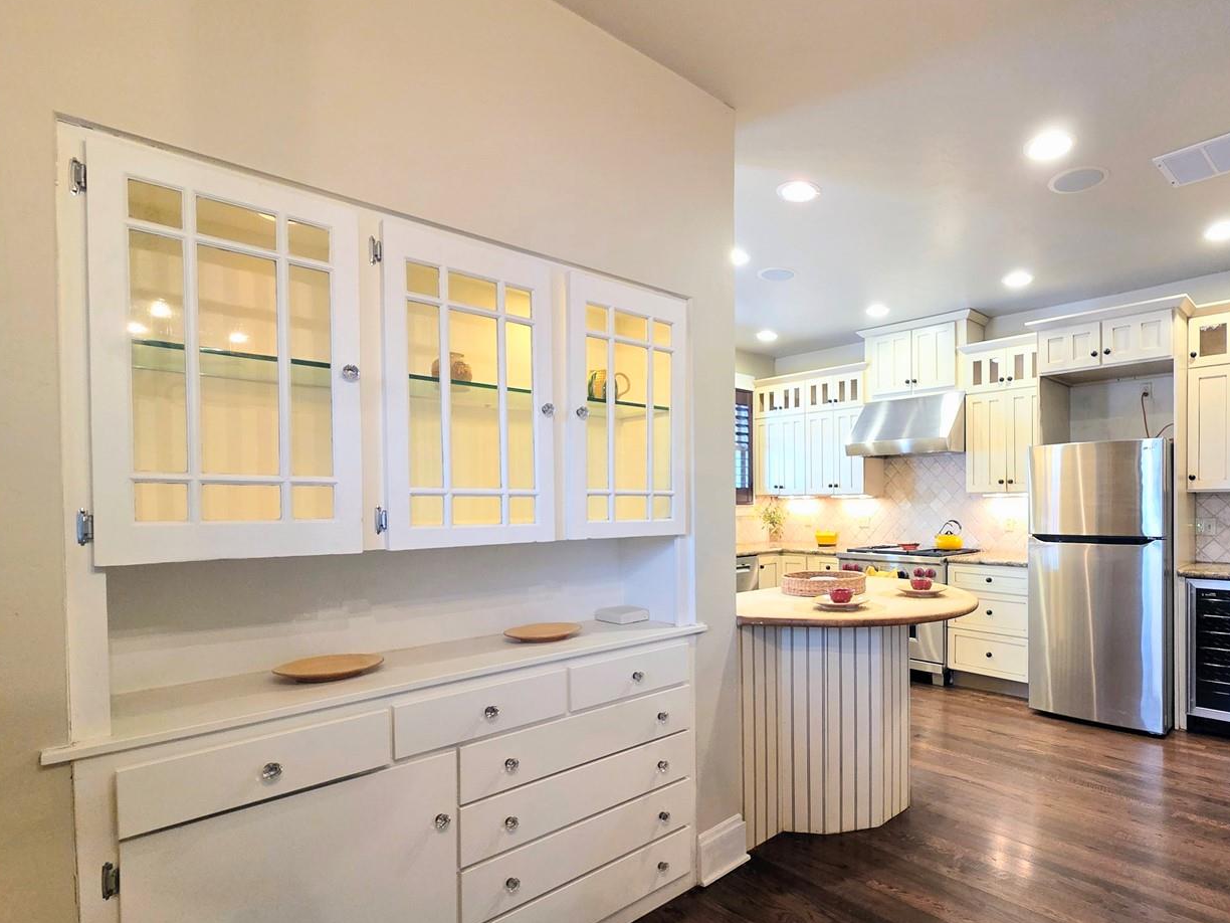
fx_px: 604
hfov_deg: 88.6
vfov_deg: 74.4
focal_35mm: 17
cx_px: 794
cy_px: 516
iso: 250
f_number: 2.2
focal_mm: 2.2
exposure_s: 1/60
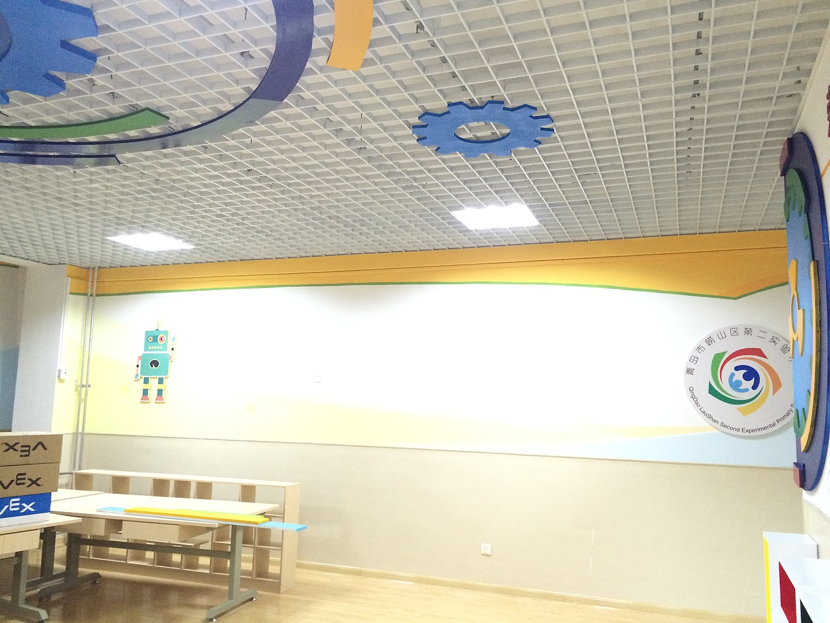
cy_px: 312
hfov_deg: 61.7
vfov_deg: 48.2
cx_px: 415
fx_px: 695
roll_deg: -1.2
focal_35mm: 29
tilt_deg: +6.6
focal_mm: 4.15
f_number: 2.2
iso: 320
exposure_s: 1/17
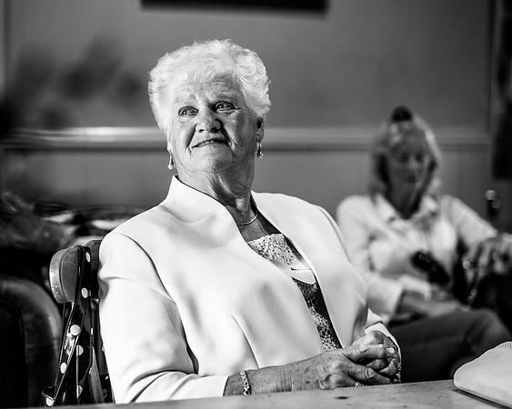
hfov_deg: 28.4
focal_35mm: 67
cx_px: 196
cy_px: 190
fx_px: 1008
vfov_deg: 23.0
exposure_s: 1/400
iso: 2000
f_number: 2.5
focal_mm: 50
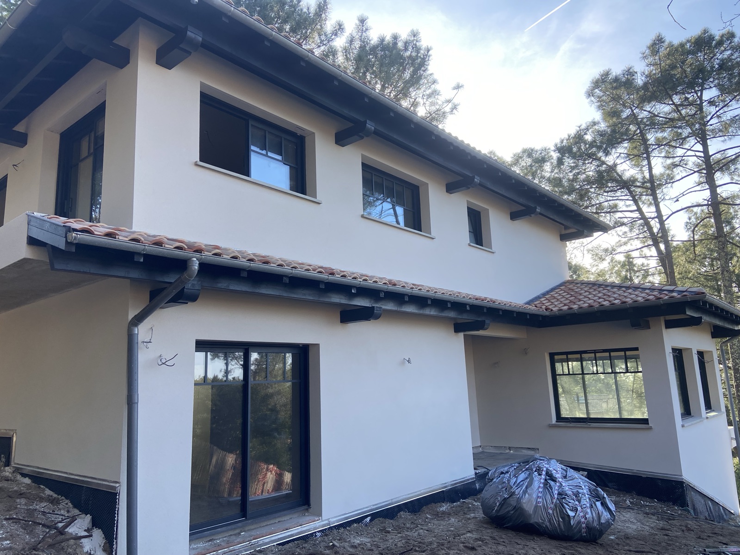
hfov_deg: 67.3
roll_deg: +2.9
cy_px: 278
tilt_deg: +9.9
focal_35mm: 26
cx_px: 370
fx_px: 556
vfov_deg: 53.1
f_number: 1.8
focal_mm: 4.25
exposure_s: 1/477
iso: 32
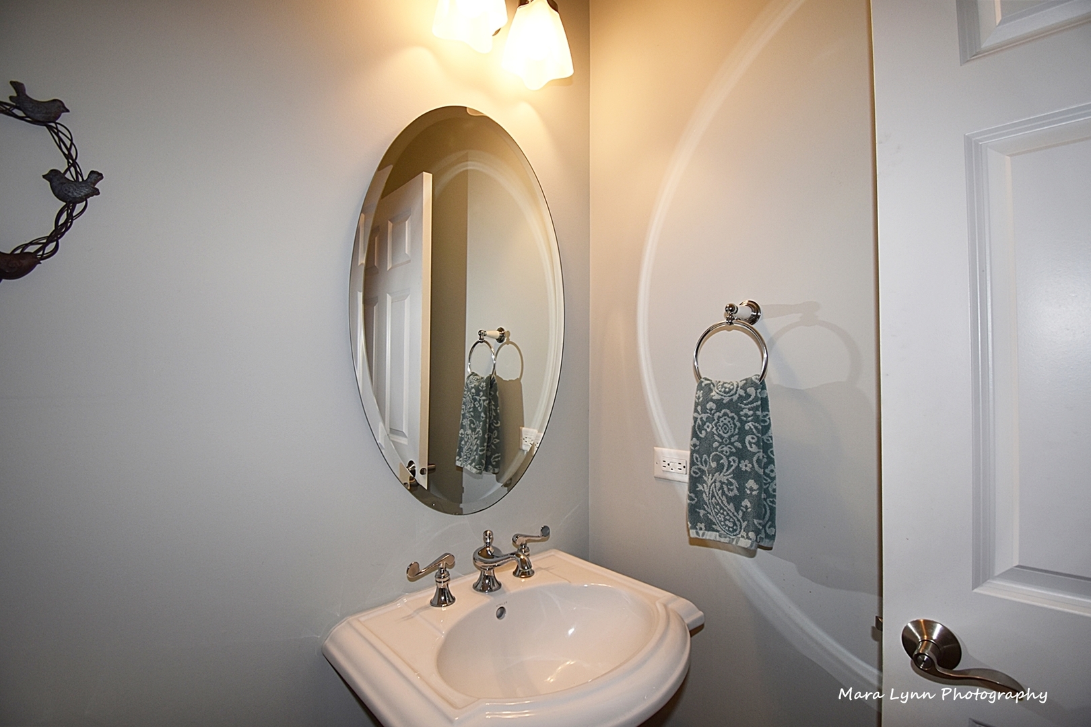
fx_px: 455
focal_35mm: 15
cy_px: 364
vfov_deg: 77.3
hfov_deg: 100.4
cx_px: 546
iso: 280
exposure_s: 1/125
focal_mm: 10
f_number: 5.6
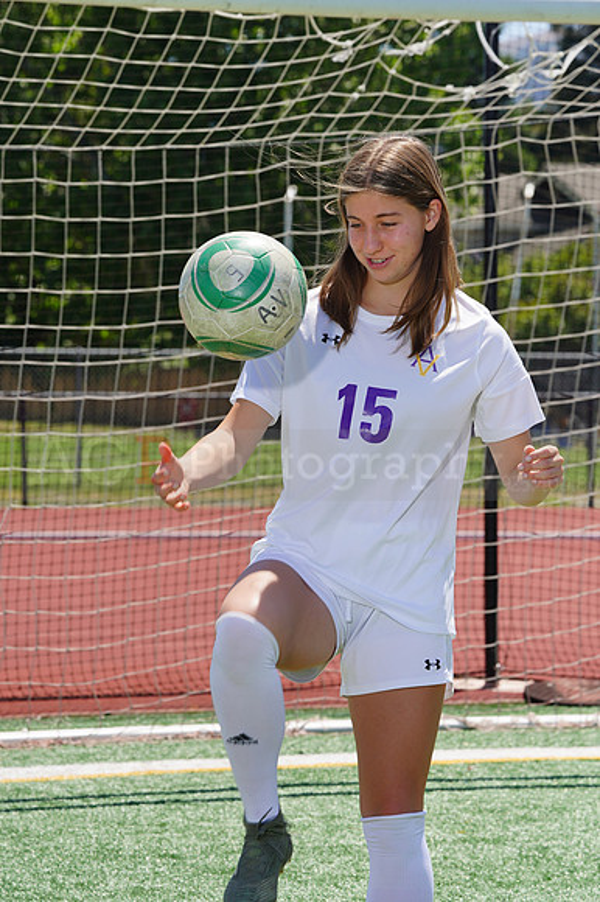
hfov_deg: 7.3
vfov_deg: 10.9
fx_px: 4730
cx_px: 300
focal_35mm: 189
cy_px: 451
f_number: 13
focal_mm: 189
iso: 200
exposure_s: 1/250
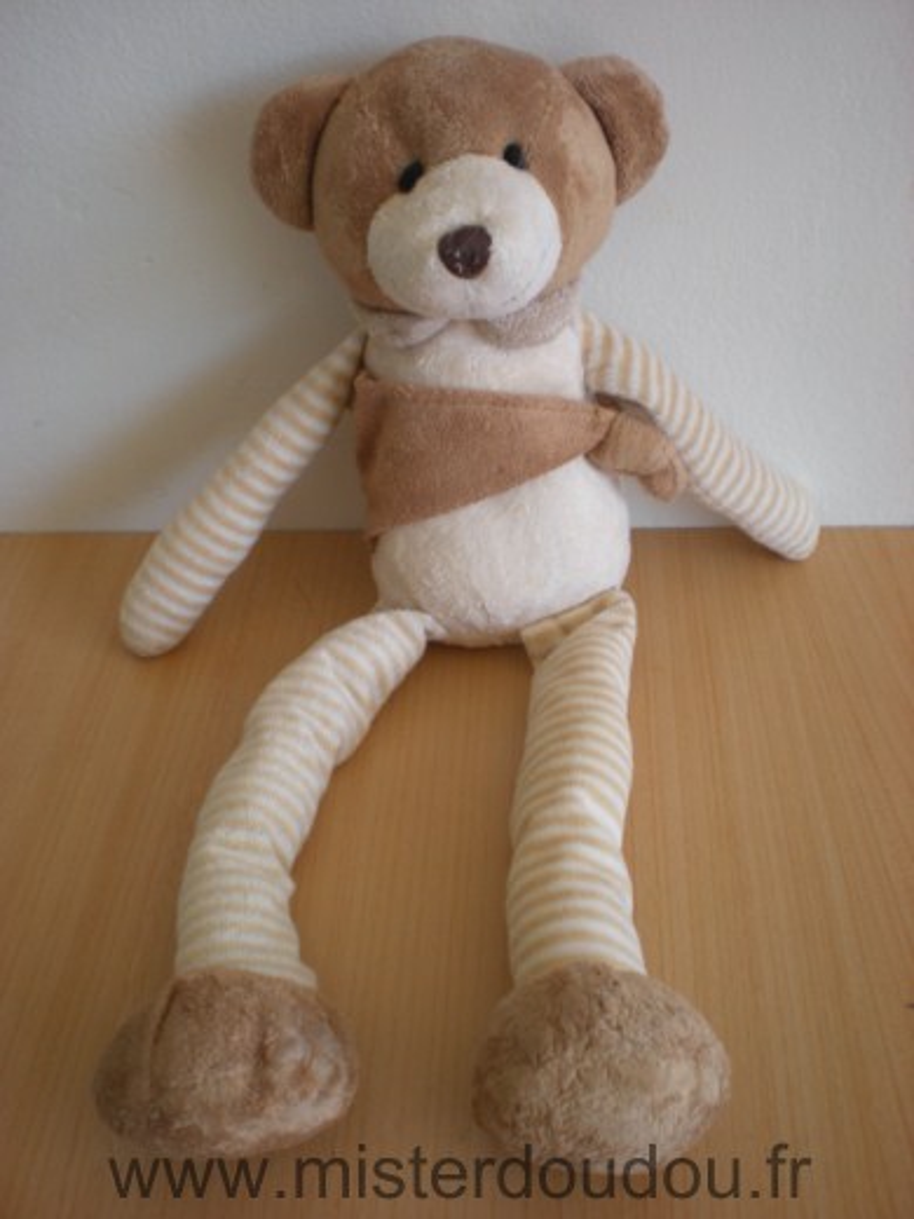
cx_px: 457
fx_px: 1338
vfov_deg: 49.0
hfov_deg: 37.7
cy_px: 610
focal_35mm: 38
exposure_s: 1/57
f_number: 3.1
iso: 64
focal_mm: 6.3
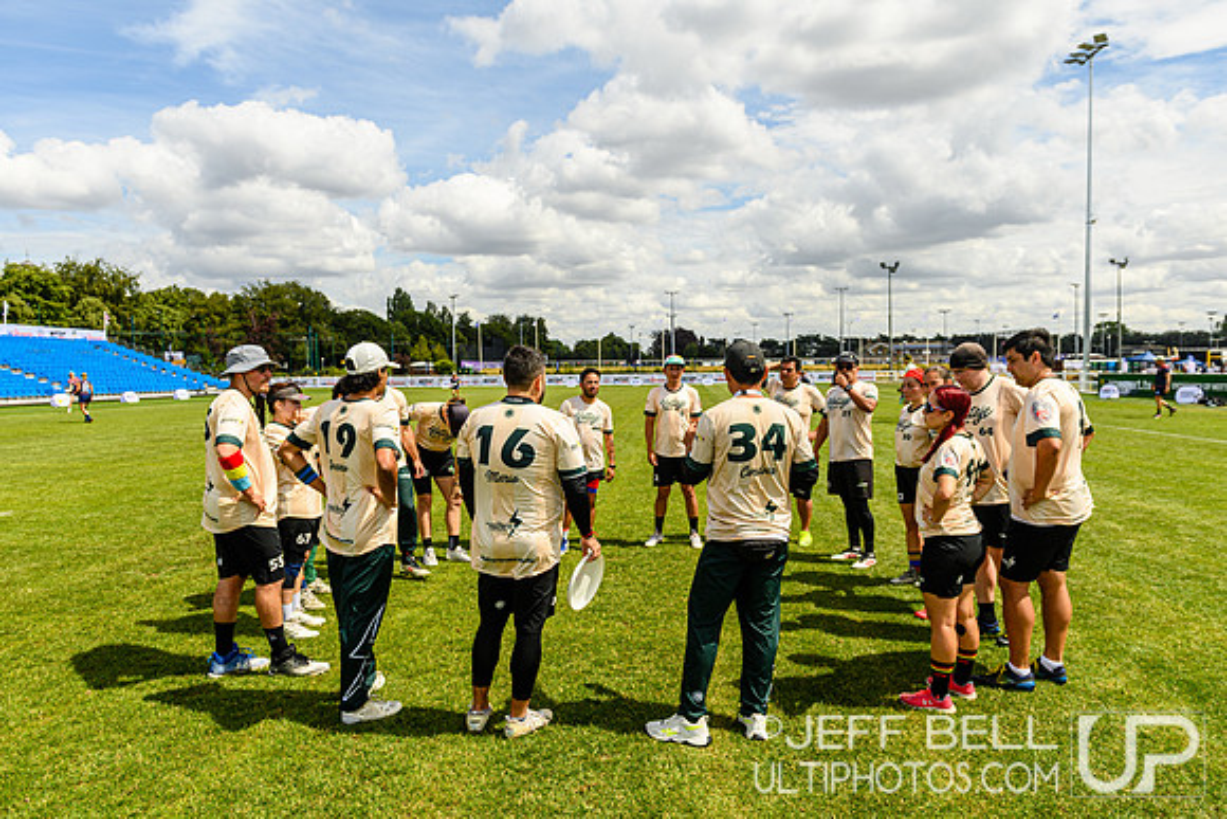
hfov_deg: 73.7
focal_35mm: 24
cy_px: 410
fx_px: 818
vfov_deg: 53.2
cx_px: 614
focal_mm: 24
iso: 100
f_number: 5.6
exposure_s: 1/500
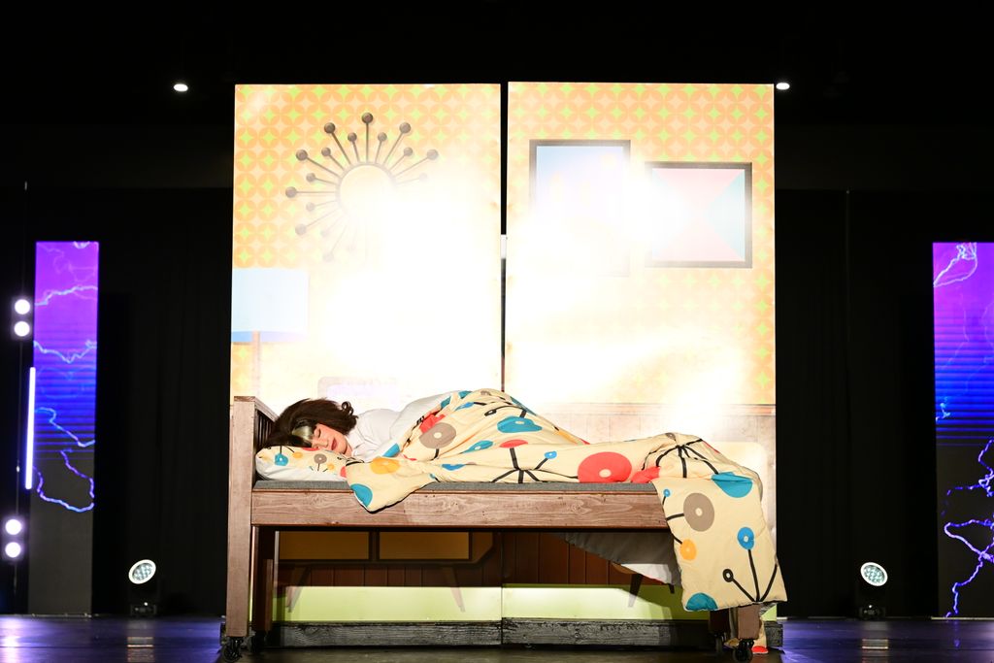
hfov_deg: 28.8
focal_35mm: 70
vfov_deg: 19.5
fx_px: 1933
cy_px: 332
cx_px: 497
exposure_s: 1/800
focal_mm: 70
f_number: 3.5
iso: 4000
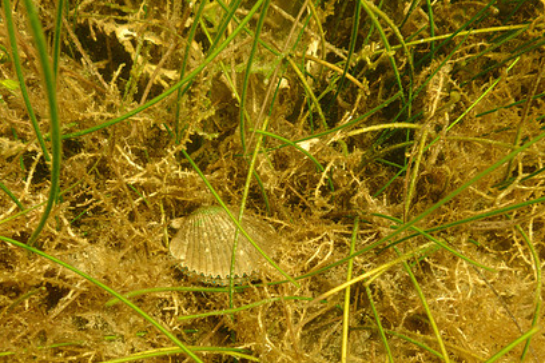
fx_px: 560
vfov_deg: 35.1
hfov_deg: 51.9
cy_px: 273
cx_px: 256
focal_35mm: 37
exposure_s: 1/125
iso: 100
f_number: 2.8
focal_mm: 4.5
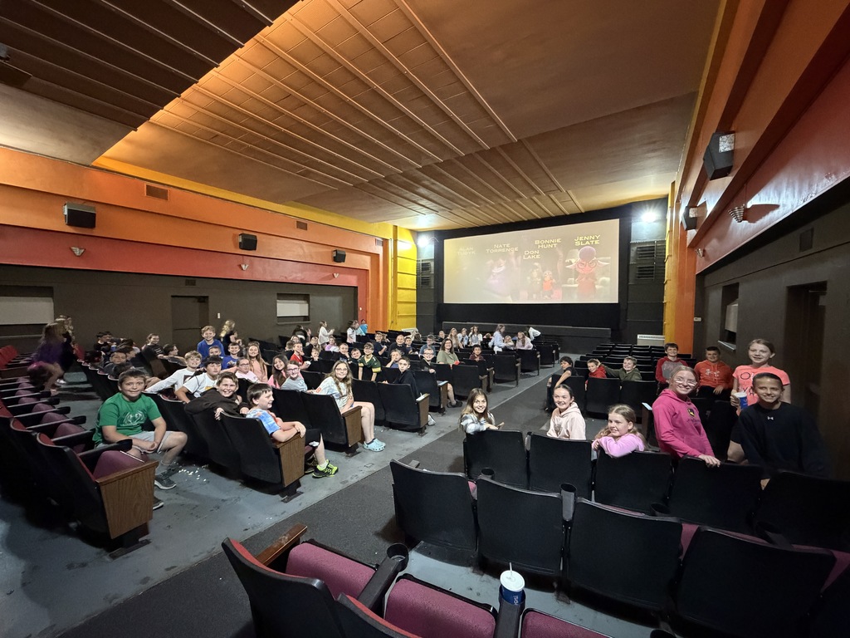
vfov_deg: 85.7
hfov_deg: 102.1
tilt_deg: -2.4
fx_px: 344
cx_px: 425
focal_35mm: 14
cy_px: 319
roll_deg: -0.5
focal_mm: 2.22
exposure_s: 1/40
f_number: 2.2
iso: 1600
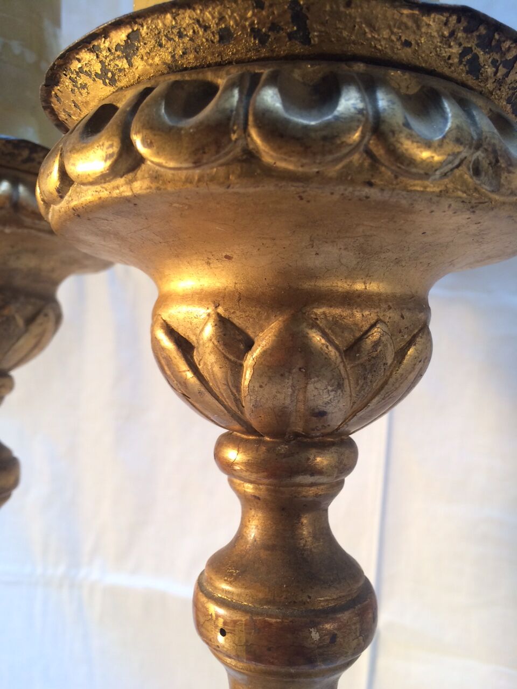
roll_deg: -1.9
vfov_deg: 61.7
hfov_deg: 48.2
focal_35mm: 29
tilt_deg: +1.2
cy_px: 344
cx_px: 258
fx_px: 577
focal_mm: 4.15
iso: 40
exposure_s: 1/33
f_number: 2.2
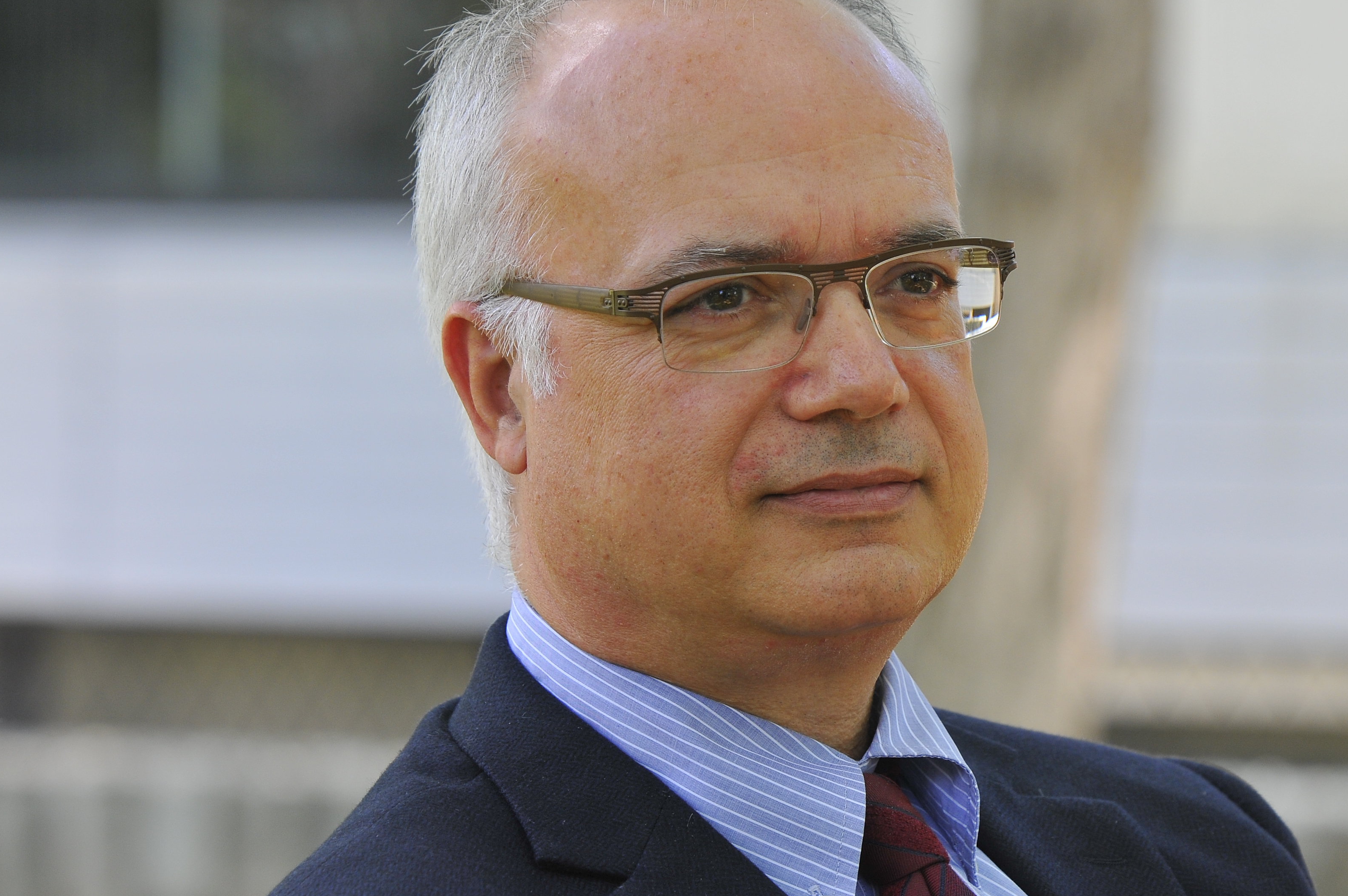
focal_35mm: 243
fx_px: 9089
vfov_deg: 5.6
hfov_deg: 8.5
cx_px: 907
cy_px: 394
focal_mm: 120
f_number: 5
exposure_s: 1/200
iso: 250
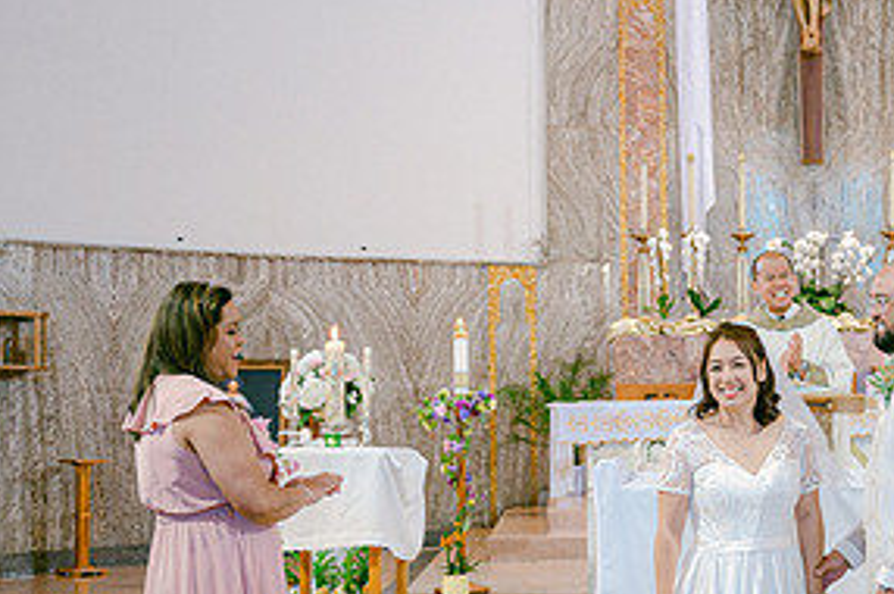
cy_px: 372
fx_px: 1761
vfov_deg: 19.1
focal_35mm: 71
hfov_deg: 27.5
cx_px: 803
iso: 1600
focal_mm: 35
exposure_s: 1/200
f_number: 2.8
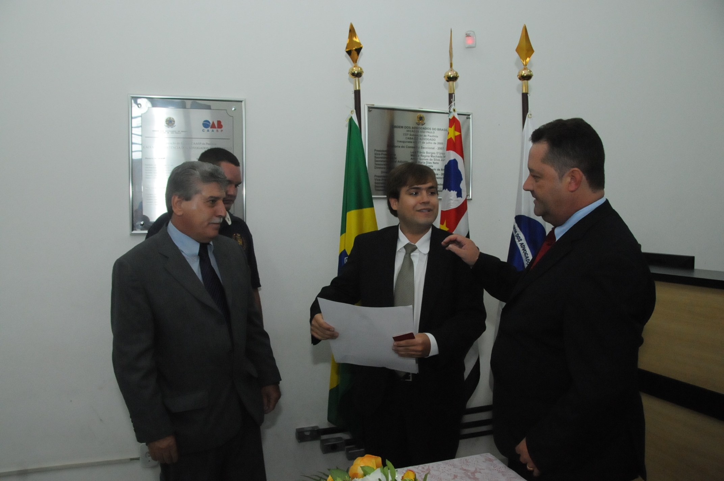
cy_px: 240
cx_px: 362
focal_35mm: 27
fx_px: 542
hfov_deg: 67.4
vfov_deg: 47.8
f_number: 7.1
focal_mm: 18
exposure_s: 1/250
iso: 3200
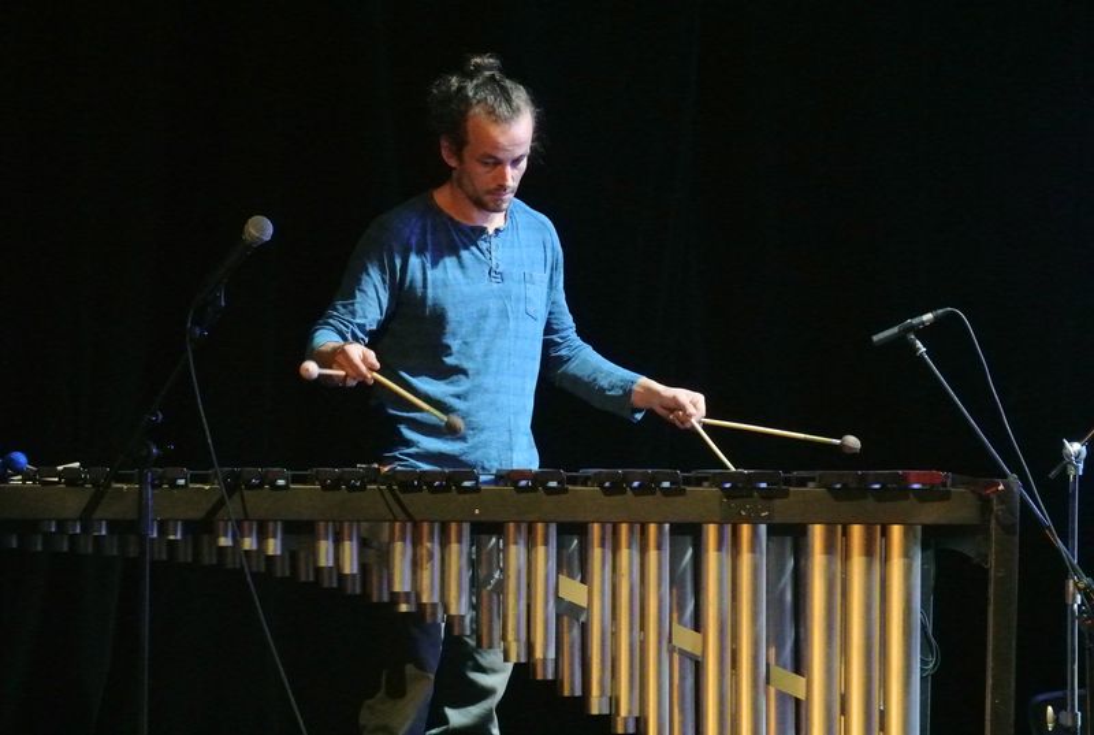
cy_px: 368
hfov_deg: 12.8
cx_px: 547
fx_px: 4872
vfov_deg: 8.6
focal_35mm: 160
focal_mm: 59.4
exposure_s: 1/50
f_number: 6.3
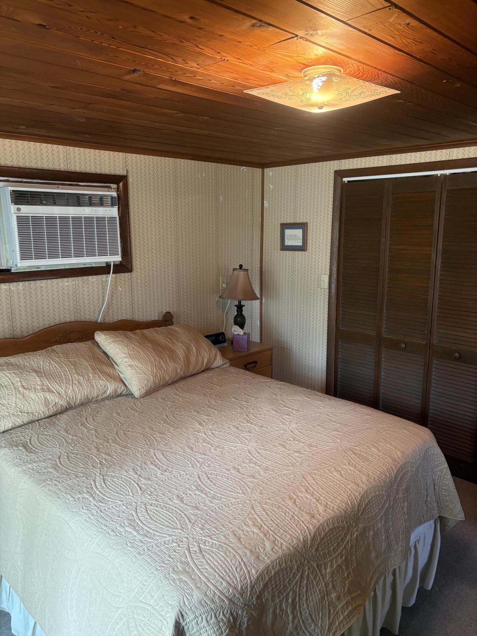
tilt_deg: -10.6
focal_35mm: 26
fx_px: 478
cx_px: 238
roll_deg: -0.8
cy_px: 318
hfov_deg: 53.1
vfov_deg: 67.3
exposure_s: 1/60
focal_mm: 5.96
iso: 160
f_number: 1.6
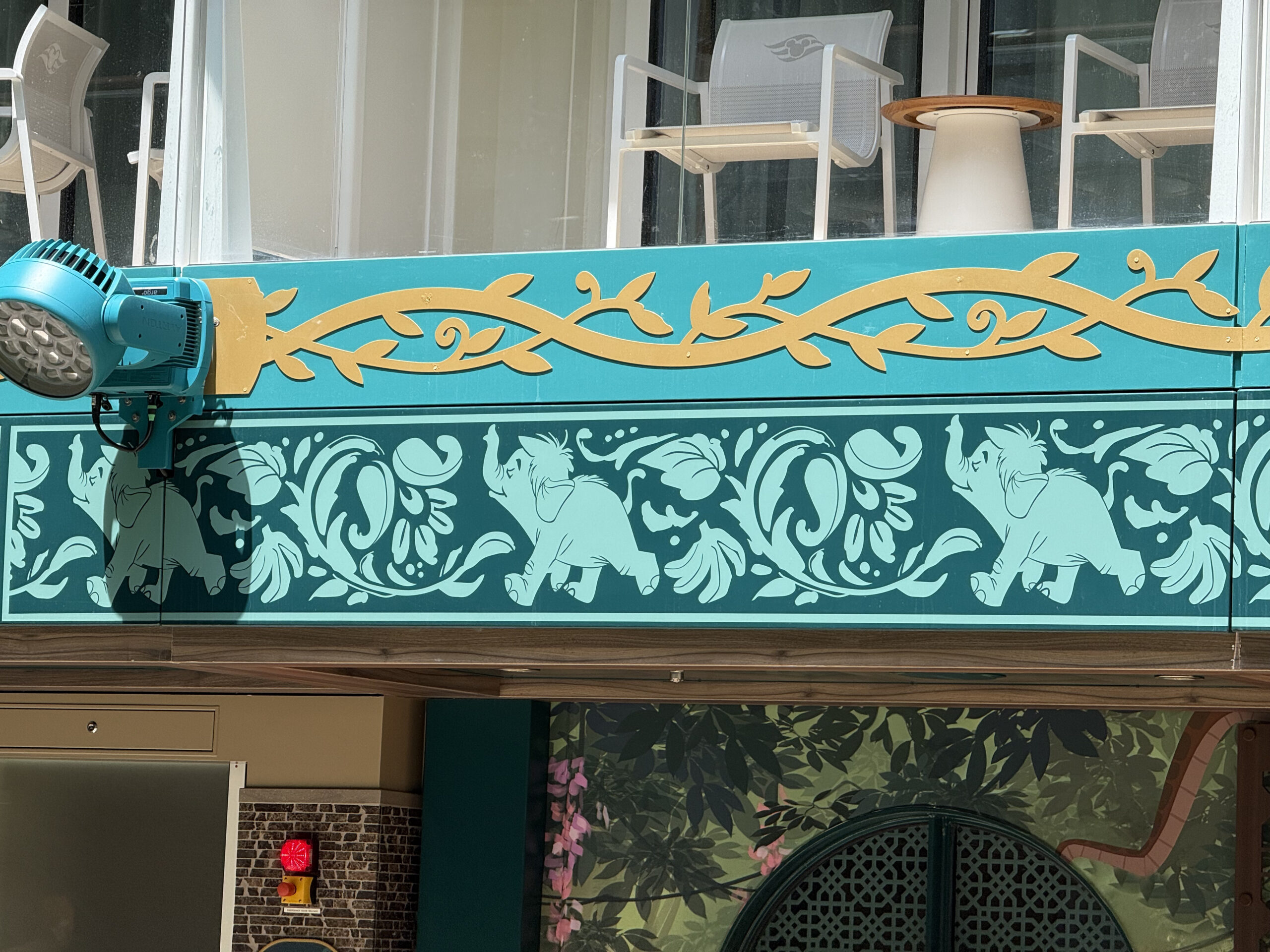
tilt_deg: +6.7
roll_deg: -2.3
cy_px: 476
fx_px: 4403
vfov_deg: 12.3
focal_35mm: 120
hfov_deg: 16.4
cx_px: 635
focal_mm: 15.66
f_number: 2.8
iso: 50
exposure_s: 1/400
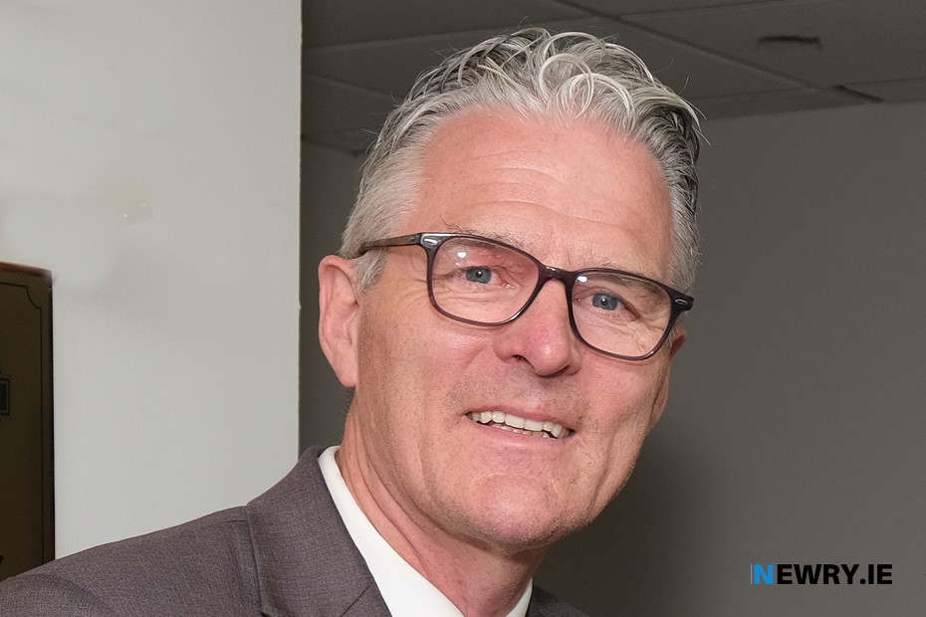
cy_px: 308
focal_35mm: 36
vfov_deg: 36.9
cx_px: 463
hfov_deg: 53.1
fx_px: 926
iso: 400
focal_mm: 24.3
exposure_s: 1/125
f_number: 5
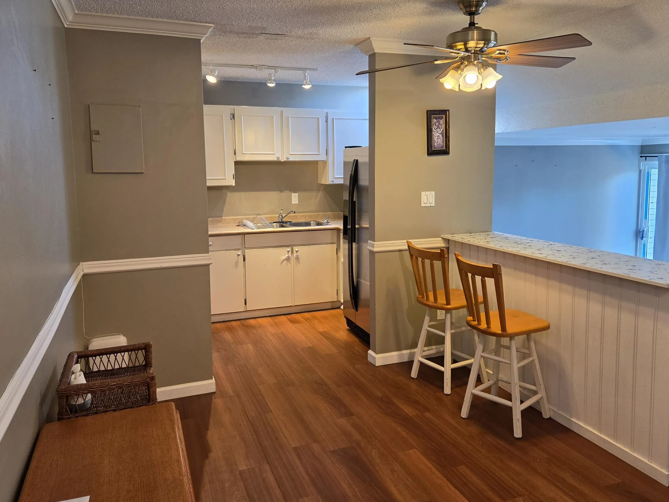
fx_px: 541
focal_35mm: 28
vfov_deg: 49.7
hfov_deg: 63.4
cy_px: 225
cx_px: 346
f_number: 1.8
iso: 200
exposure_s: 1/120
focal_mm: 5.4
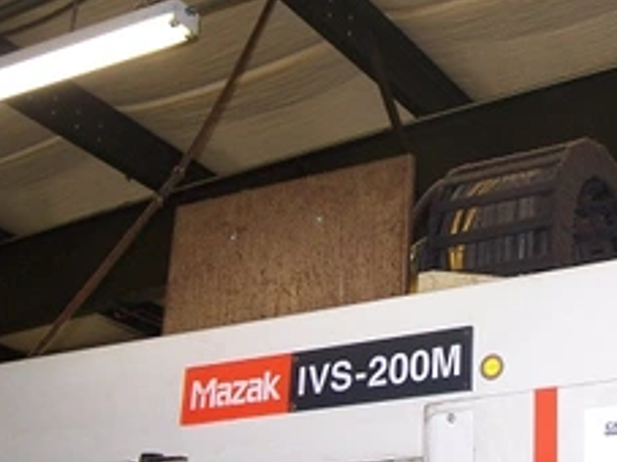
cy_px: 217
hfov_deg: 28.5
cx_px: 465
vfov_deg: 21.9
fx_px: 1194
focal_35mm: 67
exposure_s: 1/60
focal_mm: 6.3
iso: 140
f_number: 2.8
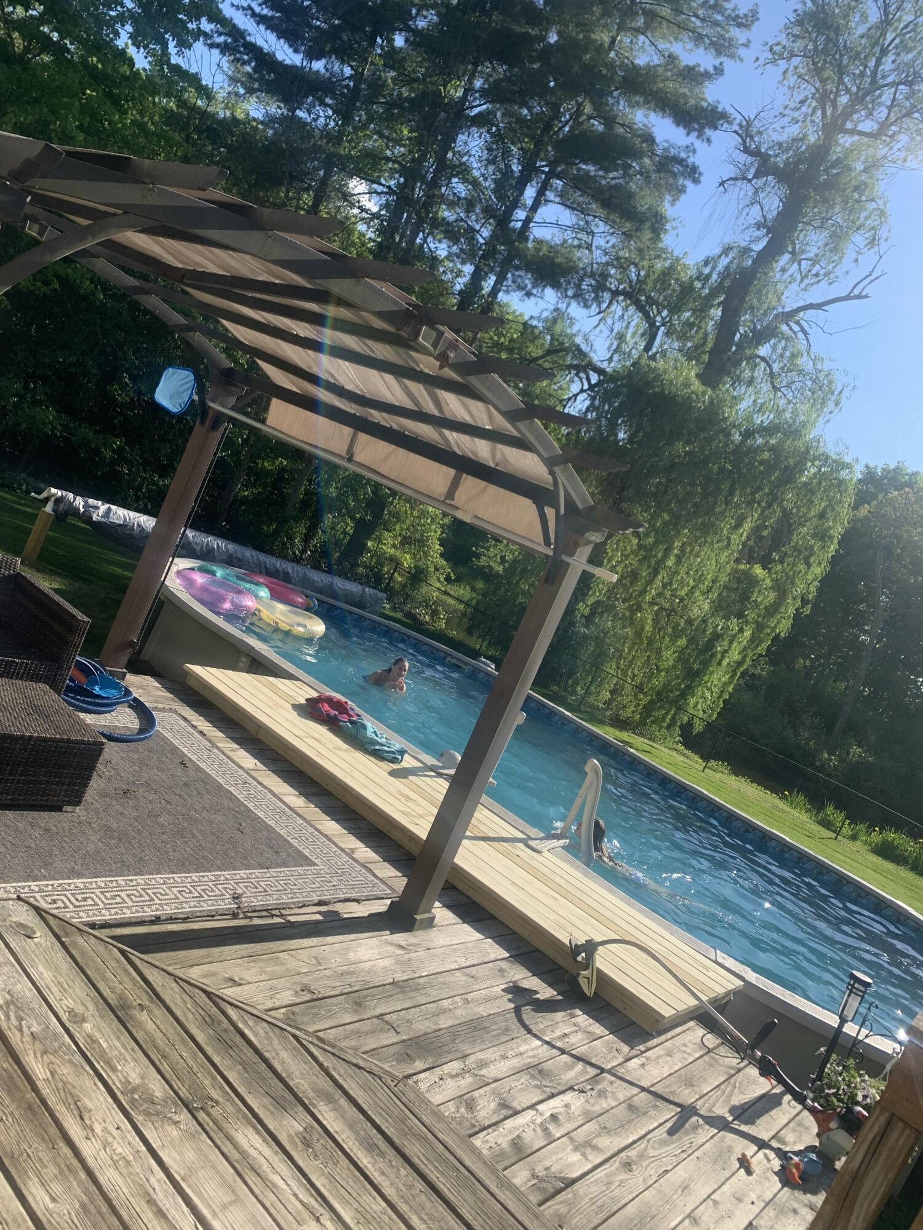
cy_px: 615
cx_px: 462
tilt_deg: -3.7
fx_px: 924
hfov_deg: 53.1
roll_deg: -24.2
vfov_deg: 67.3
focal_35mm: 26
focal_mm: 4.25
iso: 25
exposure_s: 1/1610
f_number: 1.8
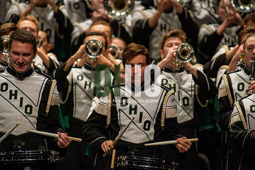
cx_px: 128
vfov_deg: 2.3
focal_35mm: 600
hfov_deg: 3.4
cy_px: 85
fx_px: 4247
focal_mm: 600
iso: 3200
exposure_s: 1/500
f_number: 5.6
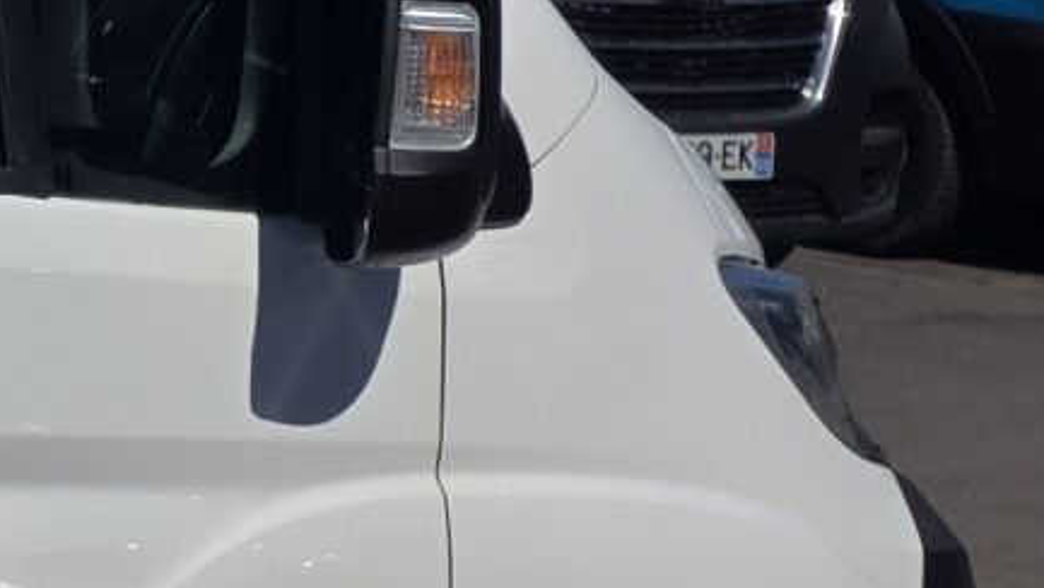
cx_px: -1859
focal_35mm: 148
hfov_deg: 10.9
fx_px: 4099
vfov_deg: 8.1
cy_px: -272
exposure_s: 1/7944
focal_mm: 6.25
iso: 32
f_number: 1.7
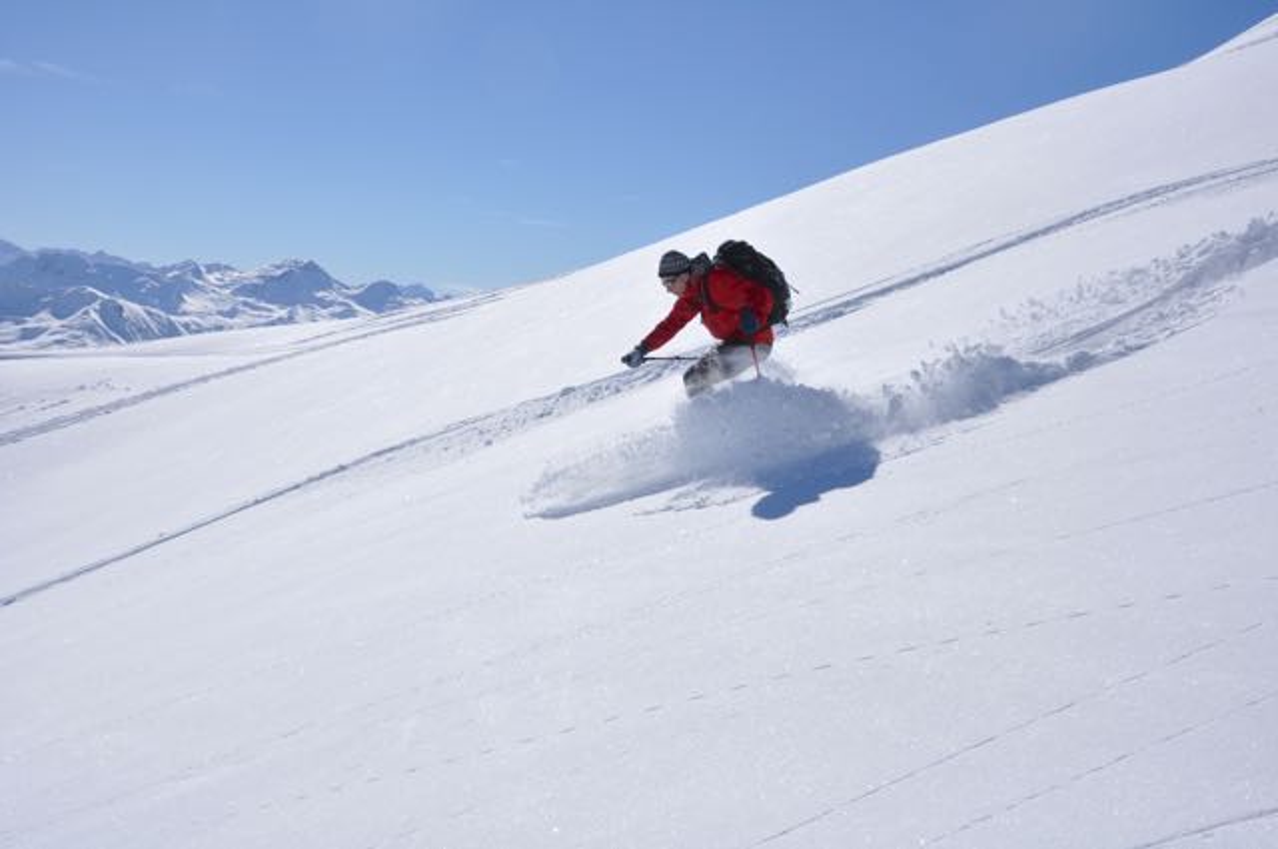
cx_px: 639
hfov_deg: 49.6
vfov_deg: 34.1
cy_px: 424
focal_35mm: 39
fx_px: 1383
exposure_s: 1/2000
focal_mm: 26
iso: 200
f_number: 8
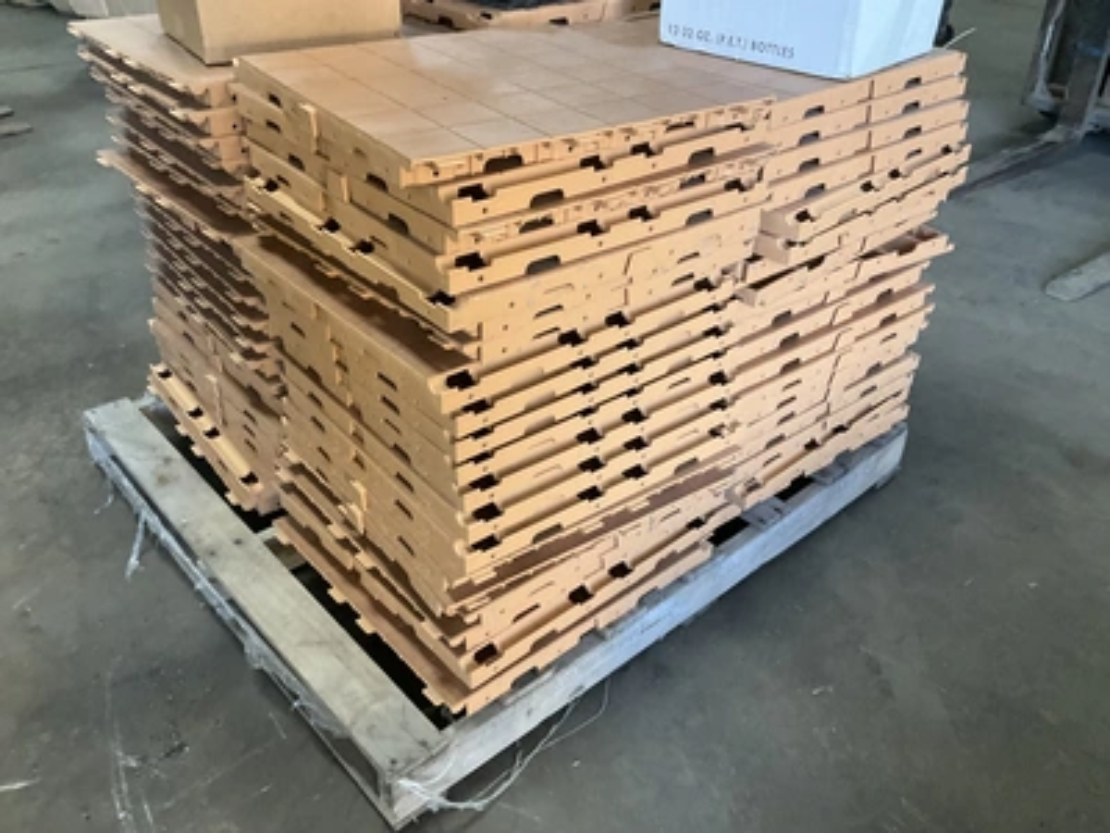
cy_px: 416
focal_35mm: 29
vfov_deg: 48.2
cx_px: 555
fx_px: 930
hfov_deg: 61.7
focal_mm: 3
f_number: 1.8
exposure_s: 1/60
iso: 125
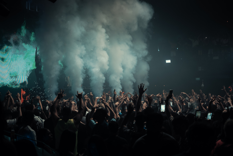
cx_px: 116
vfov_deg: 27.0
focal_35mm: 50
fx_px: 324
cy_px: 78
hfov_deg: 39.6
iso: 800
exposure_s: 1/320
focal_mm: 50
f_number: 2
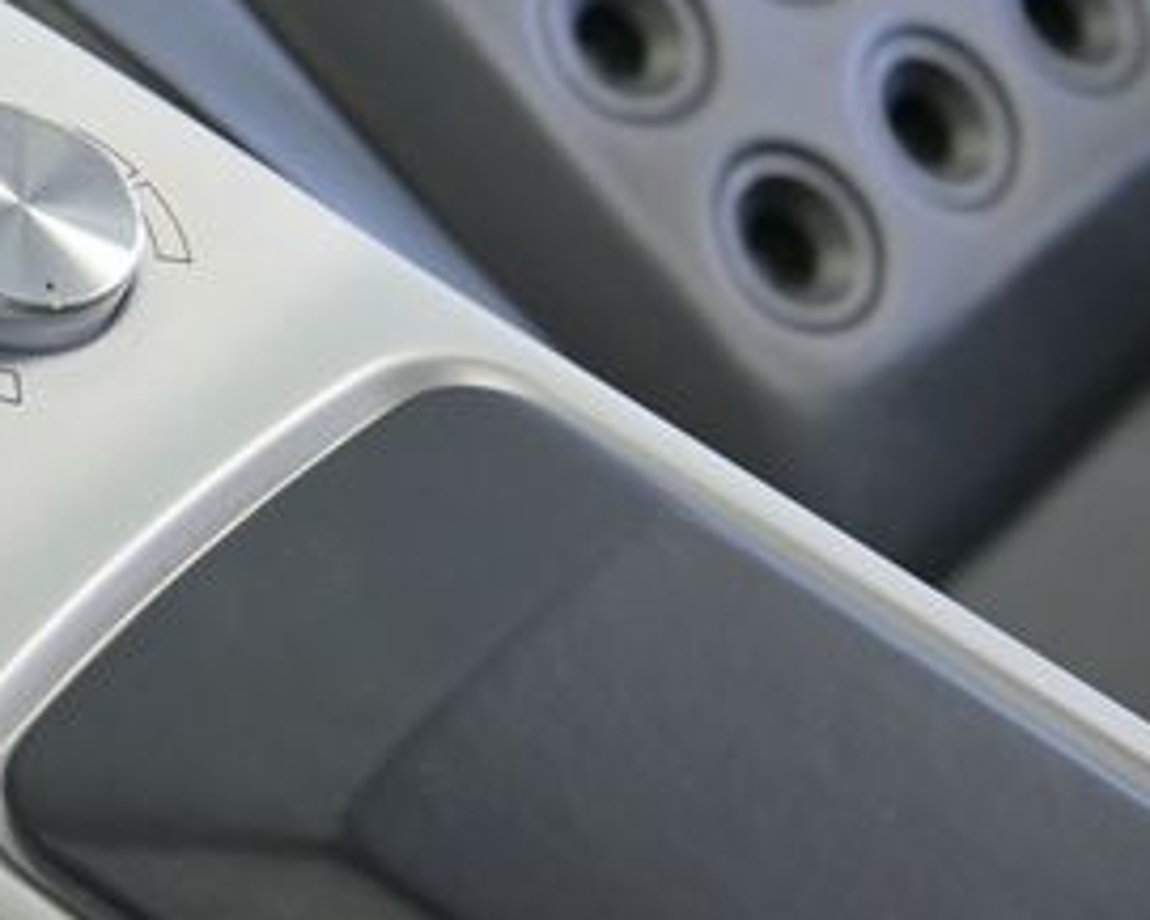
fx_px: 5652
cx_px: -157
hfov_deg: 11.4
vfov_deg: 9.3
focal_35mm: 166
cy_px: 204
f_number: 4.5
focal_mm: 75
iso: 1250
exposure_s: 1/200
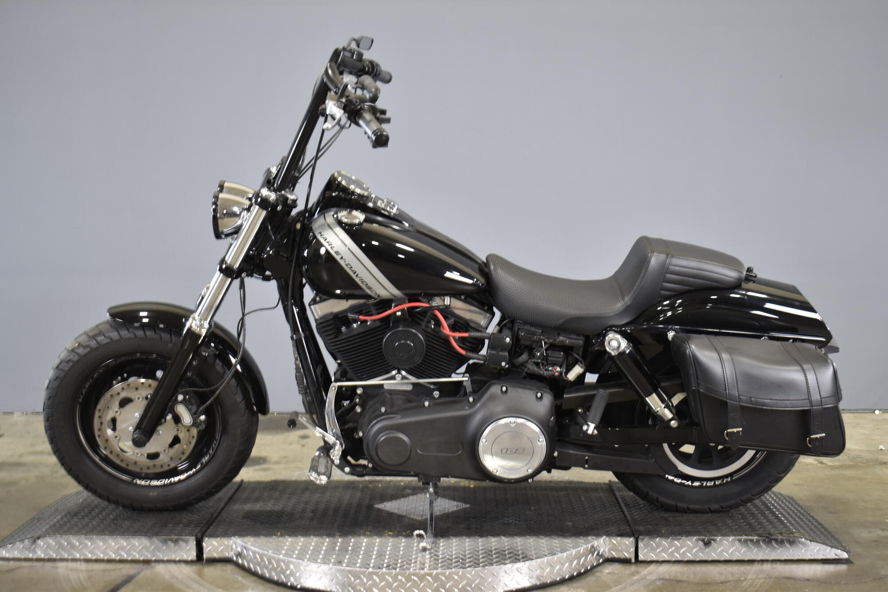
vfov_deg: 28.9
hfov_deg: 42.3
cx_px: 444
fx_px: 1147
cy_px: 296
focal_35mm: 46
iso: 400
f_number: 4.2
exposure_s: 1/13
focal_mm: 31
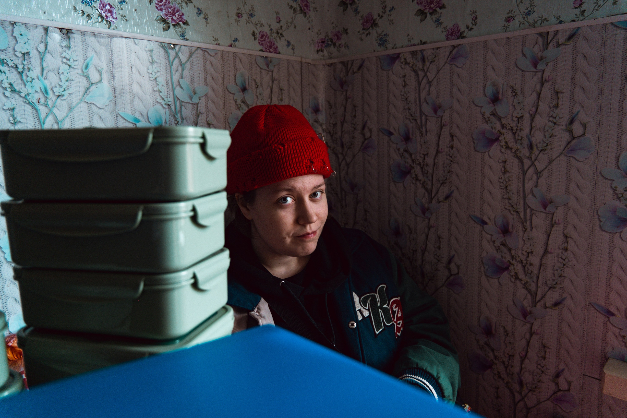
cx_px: 314
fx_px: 453
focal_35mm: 26
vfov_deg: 49.6
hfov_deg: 69.4
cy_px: 209
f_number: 2.8
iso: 400
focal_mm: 17
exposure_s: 1/250
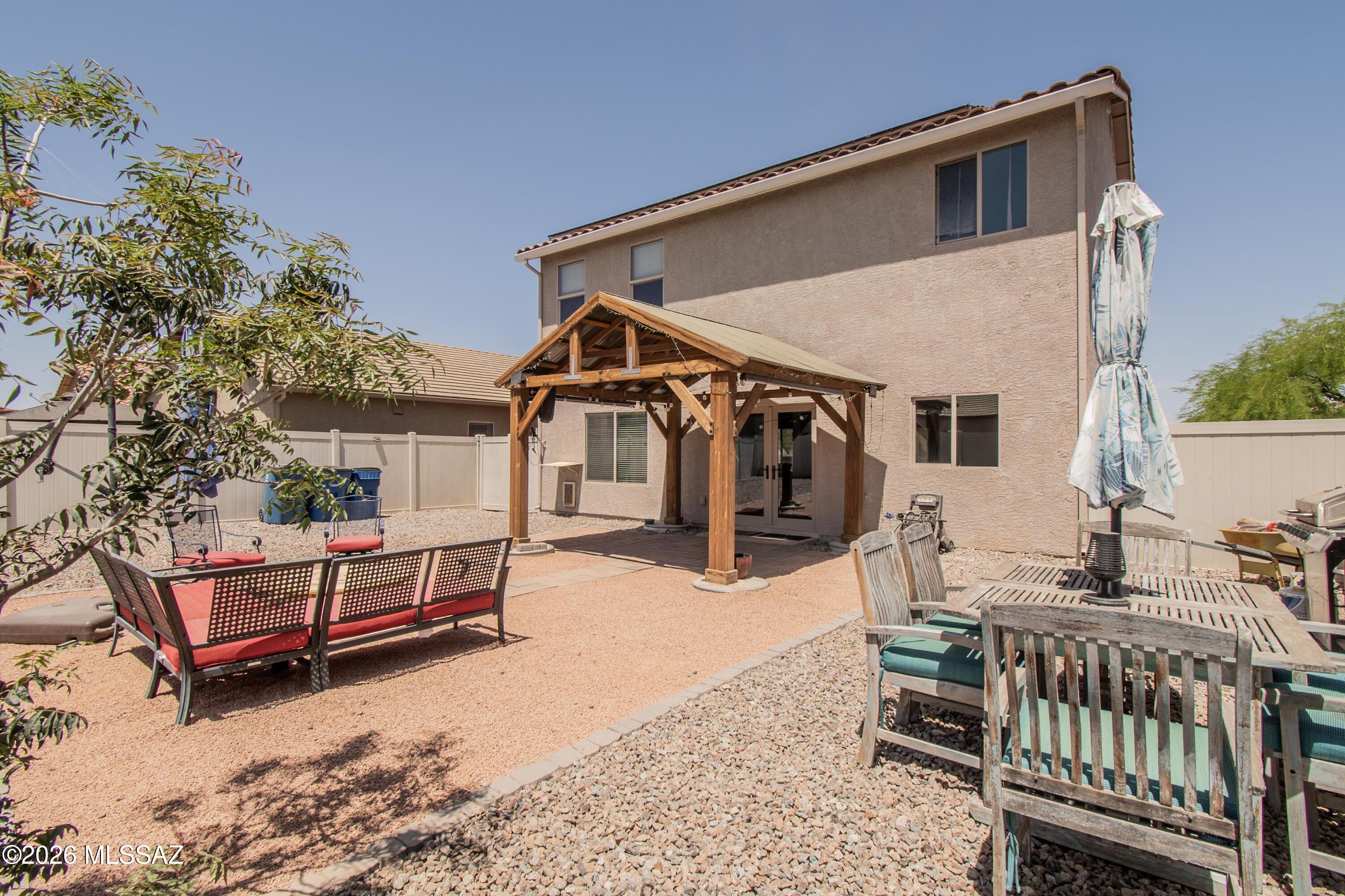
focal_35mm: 15
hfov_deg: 100.4
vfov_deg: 77.3
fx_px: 560
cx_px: 672
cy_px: 448
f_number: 11
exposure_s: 1/250
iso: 200
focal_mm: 10
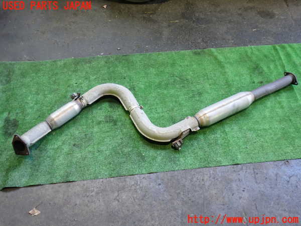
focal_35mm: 30
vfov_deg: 46.8
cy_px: 113
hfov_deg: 60.0
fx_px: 261
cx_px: 150
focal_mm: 5.4
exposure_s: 1/30
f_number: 2.3
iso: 250
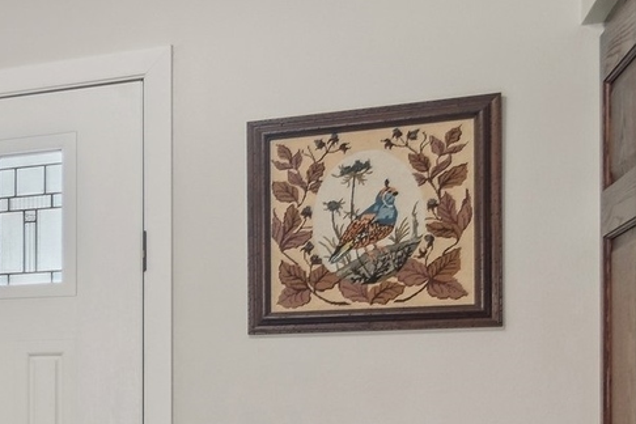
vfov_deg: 21.8
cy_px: 420
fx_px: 1060
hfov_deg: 25.3
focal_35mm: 60
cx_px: -315
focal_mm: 12
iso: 200
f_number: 8
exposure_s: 1/10
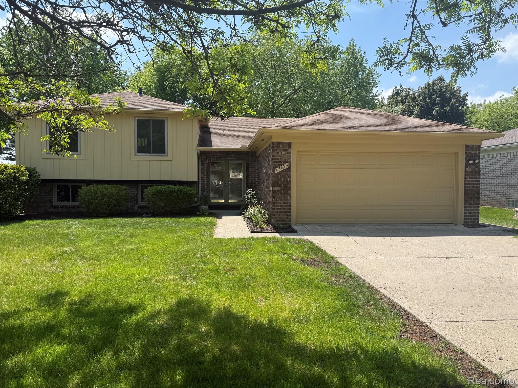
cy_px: 194
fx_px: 359
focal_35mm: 24
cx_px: 259
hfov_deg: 71.6
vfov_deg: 56.8
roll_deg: -0.3
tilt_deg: -1.0
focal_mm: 6.76
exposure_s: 1/2370
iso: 80
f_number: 1.78
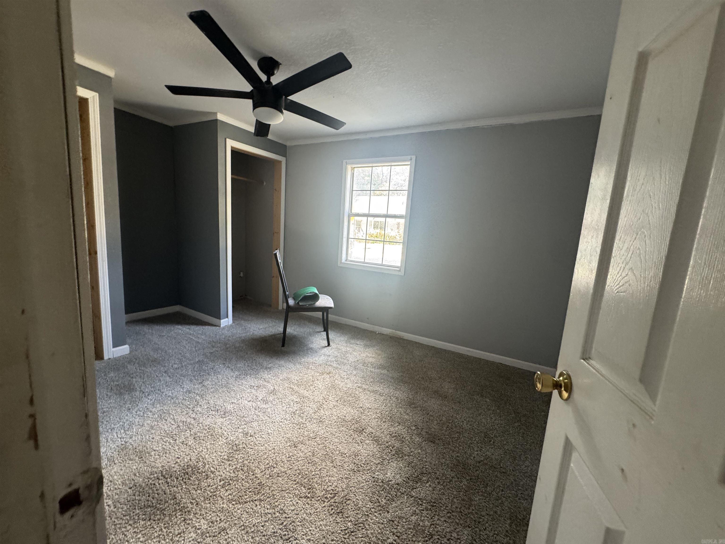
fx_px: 293
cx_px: 362
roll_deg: -5.8
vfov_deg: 85.7
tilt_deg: -6.2
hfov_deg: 102.1
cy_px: 272
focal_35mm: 14
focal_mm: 2.22
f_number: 2.2
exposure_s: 1/79
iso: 320
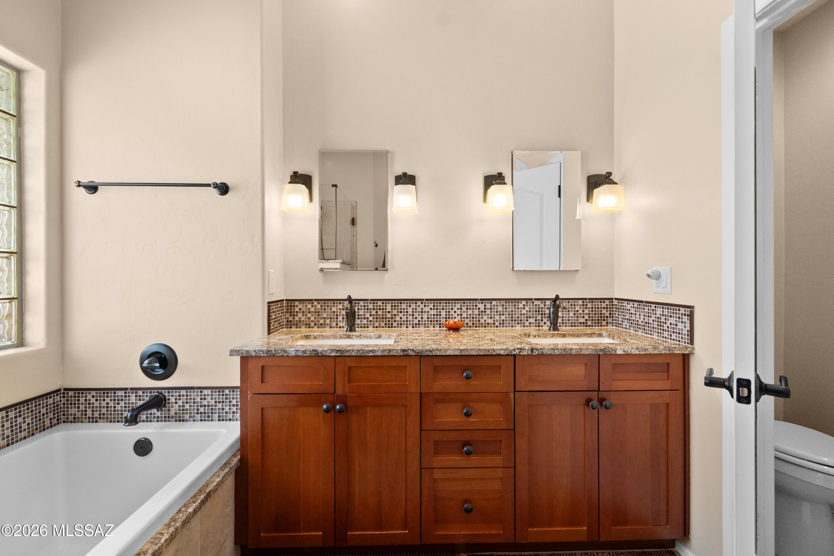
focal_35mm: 15
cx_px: 417
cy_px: 278
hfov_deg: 100.4
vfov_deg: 77.3
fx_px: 347
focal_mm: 10
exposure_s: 1/40
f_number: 6.3
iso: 1250
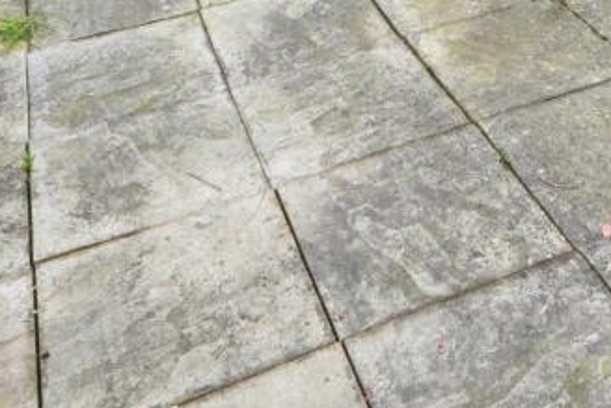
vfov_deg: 22.0
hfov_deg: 36.8
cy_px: -197
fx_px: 875
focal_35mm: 52
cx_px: 510
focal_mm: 11
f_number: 8
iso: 400
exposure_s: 1/60
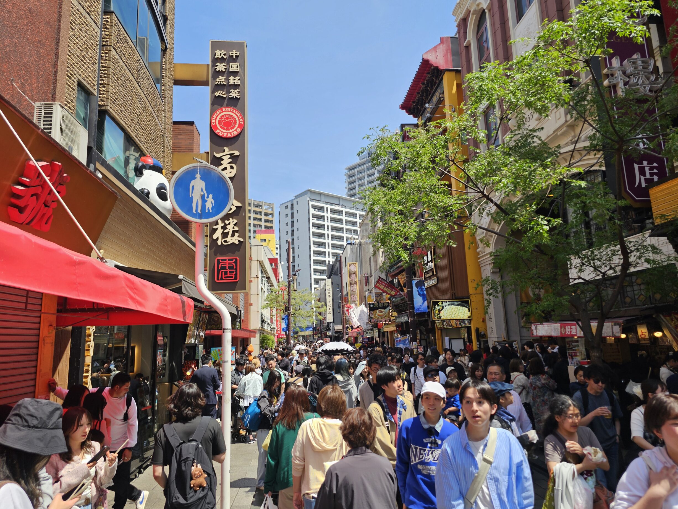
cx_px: 332
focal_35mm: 24
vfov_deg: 56.8
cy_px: 251
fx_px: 470
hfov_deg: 71.6
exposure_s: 1/463
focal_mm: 6.3
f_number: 1.7
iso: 10
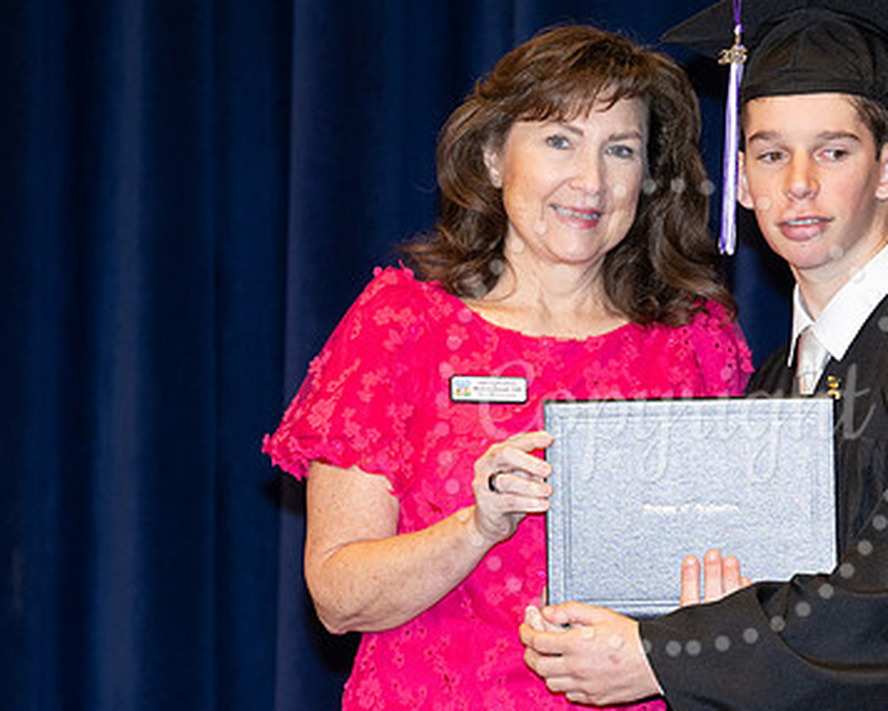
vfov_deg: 5.5
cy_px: 397
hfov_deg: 6.8
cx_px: 644
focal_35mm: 284
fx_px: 7466
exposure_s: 1/80
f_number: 5.6
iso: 1000
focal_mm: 150
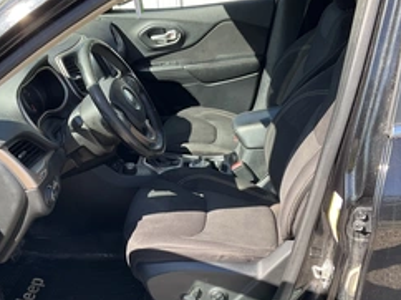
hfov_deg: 39.6
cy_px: 212
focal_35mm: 48
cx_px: 177
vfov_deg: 29.9
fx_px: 555
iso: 25
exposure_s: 1/182
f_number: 1.8
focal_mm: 3
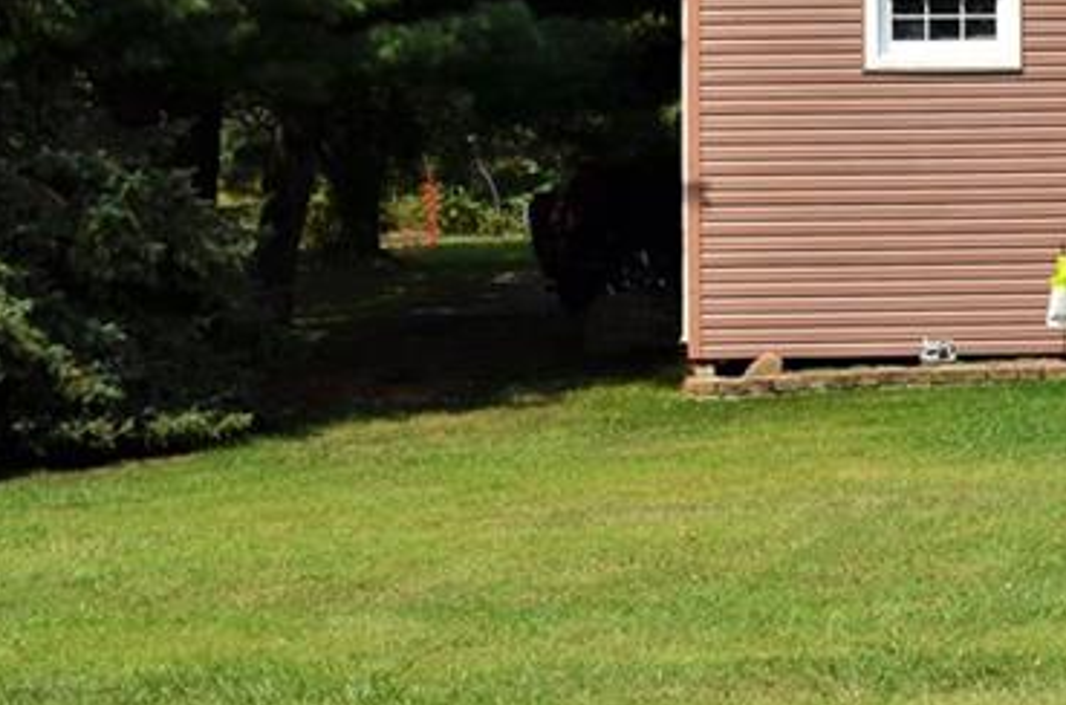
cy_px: 302
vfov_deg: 13.6
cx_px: 1416
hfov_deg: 18.9
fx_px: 2953
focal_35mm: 100
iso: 100
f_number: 8
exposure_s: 1/250
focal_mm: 24
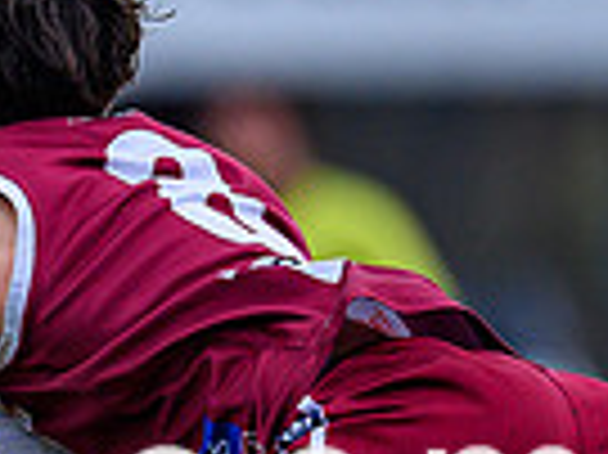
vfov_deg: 0.5
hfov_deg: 0.7
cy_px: 363
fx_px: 51610
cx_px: -578
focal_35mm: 2941
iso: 500
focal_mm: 500
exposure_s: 1/1600
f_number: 4
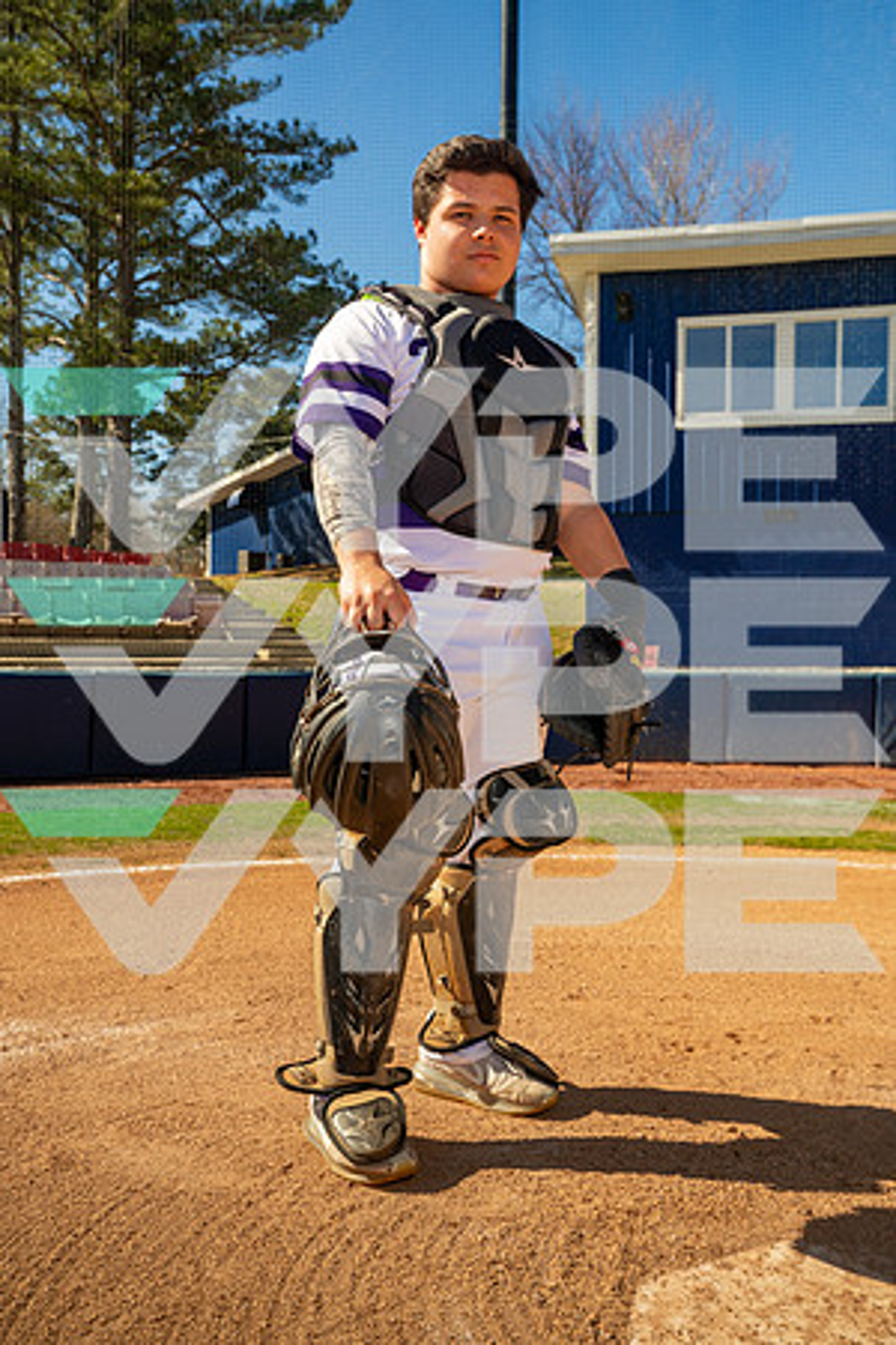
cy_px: 672
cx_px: 448
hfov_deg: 35.9
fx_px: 1381
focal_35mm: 37
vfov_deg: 51.9
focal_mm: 37
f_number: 8
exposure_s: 1/125
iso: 100
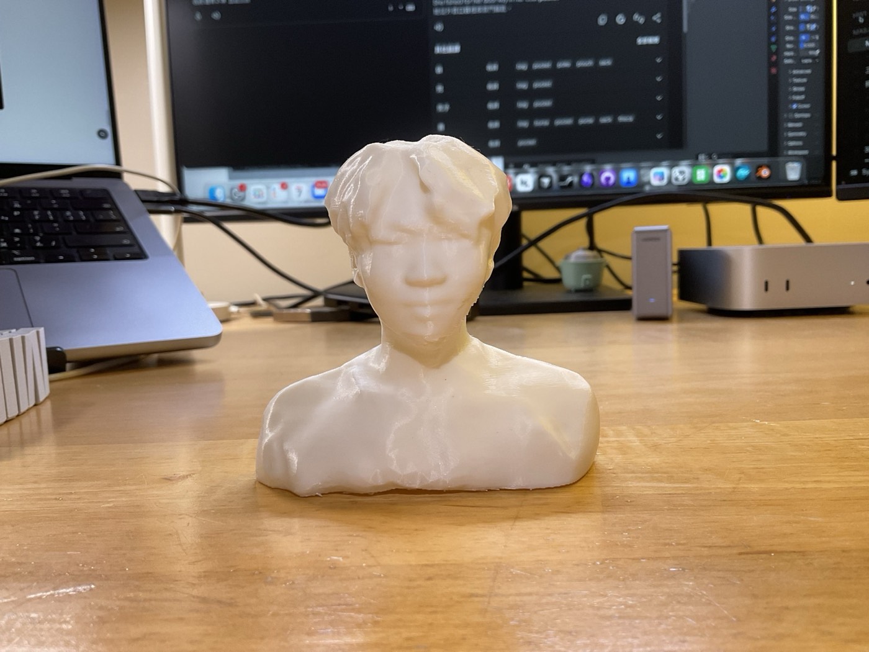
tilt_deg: -5.6
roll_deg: +1.6
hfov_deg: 61.7
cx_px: 434
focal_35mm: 29
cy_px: 326
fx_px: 728
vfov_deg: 48.2
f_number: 1.8
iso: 50
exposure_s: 1/60
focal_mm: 3
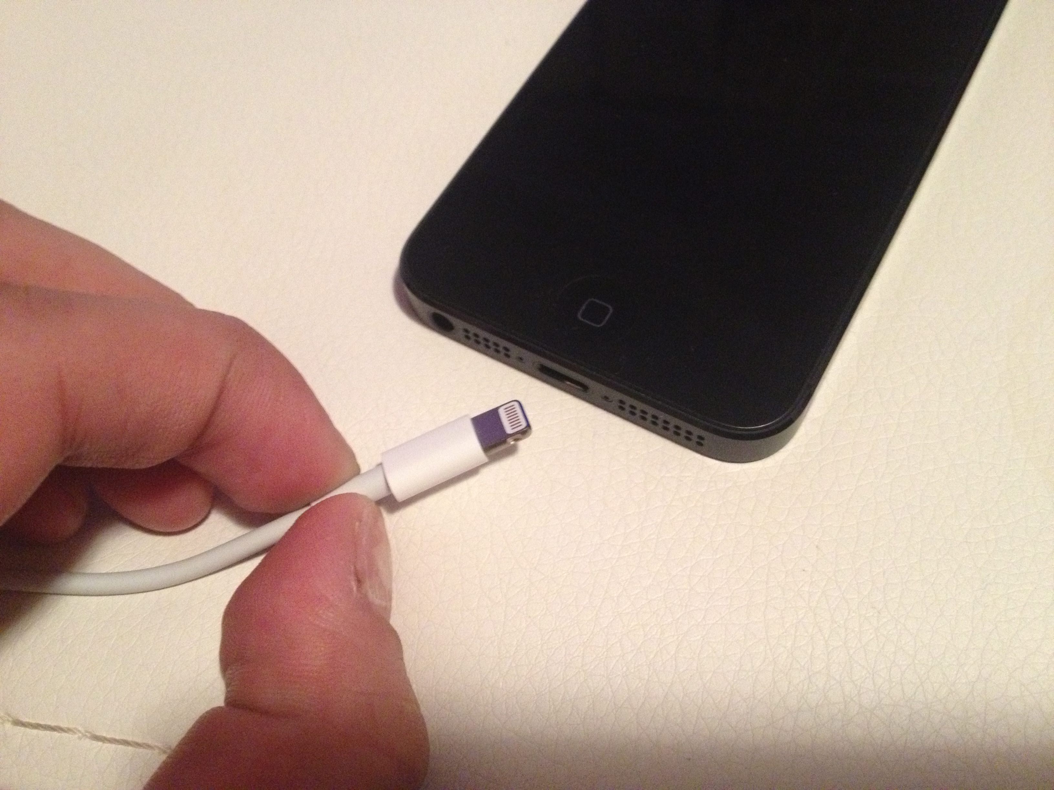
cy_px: 395
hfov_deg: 52.6
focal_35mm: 35
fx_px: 1066
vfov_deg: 40.7
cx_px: 527
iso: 400
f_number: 2.4
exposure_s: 1/17
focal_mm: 4.28
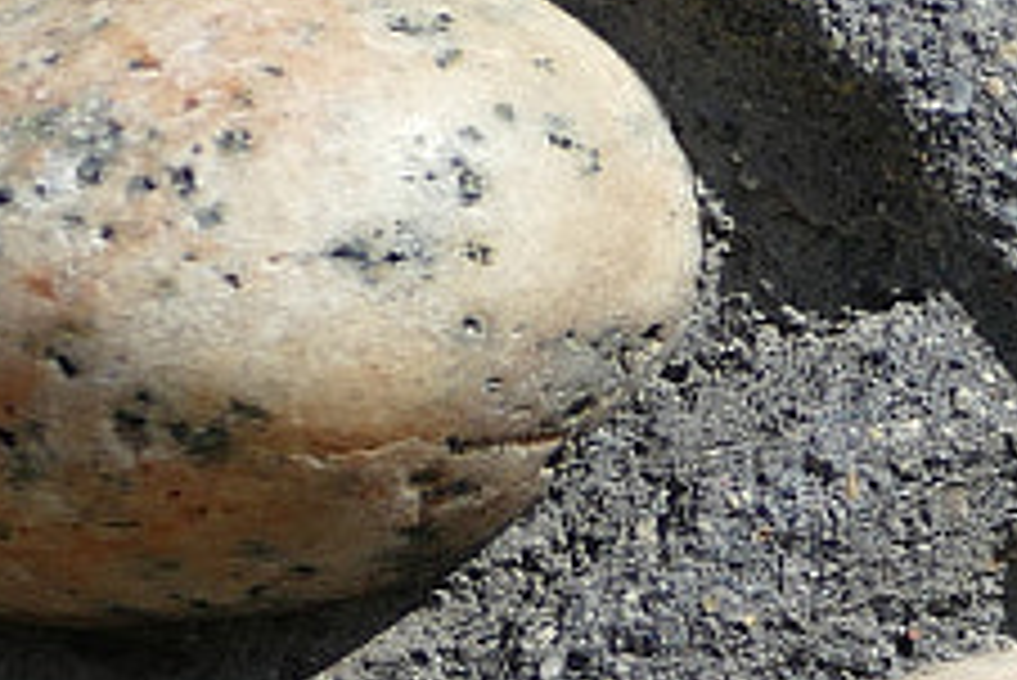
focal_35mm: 389
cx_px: 3204
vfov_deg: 3.5
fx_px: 10996
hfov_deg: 5.0
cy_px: 964
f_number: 3.4
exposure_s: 1/1300
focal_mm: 20.23
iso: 125
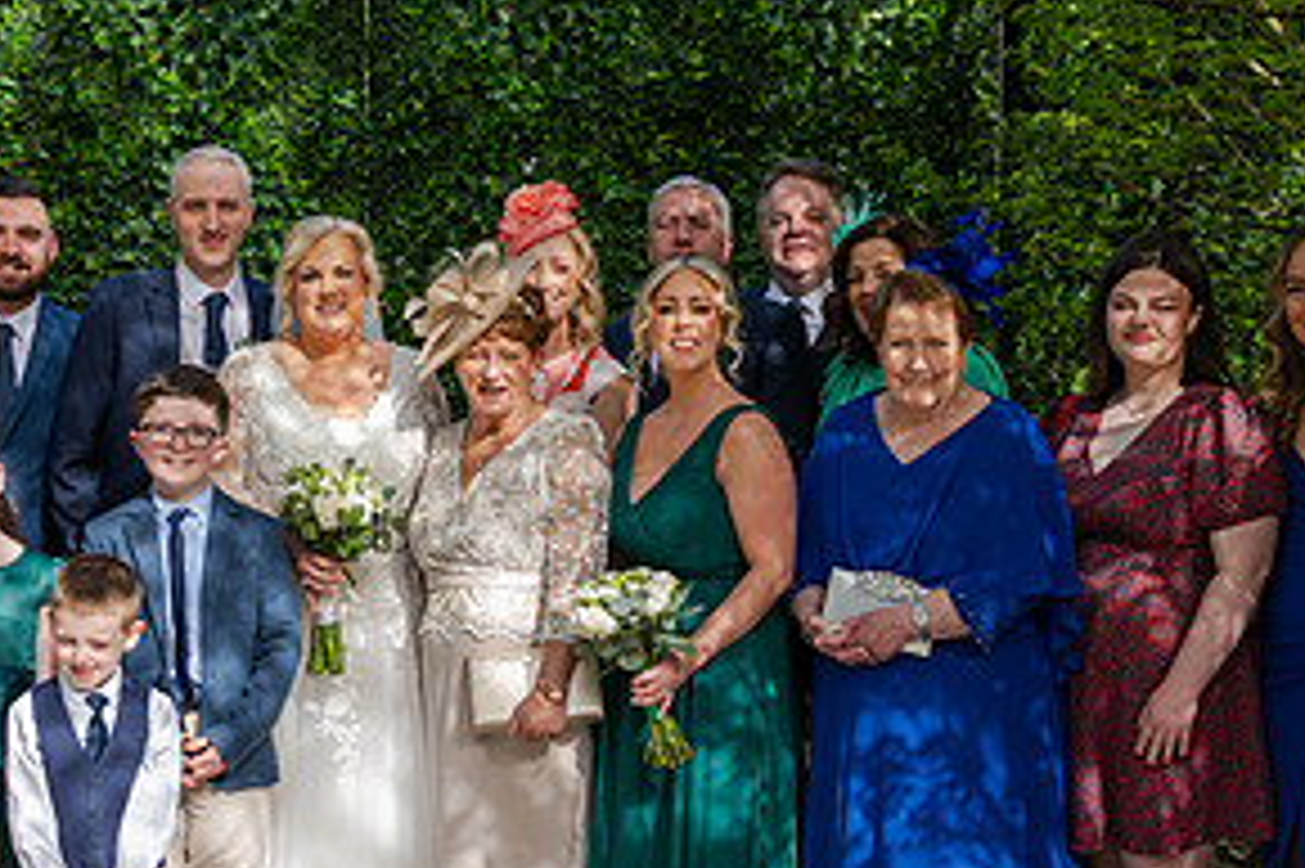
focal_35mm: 68
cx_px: 392
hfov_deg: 29.4
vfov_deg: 20.0
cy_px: 506
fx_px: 2464
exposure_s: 1/250
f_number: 5
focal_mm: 34
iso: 100
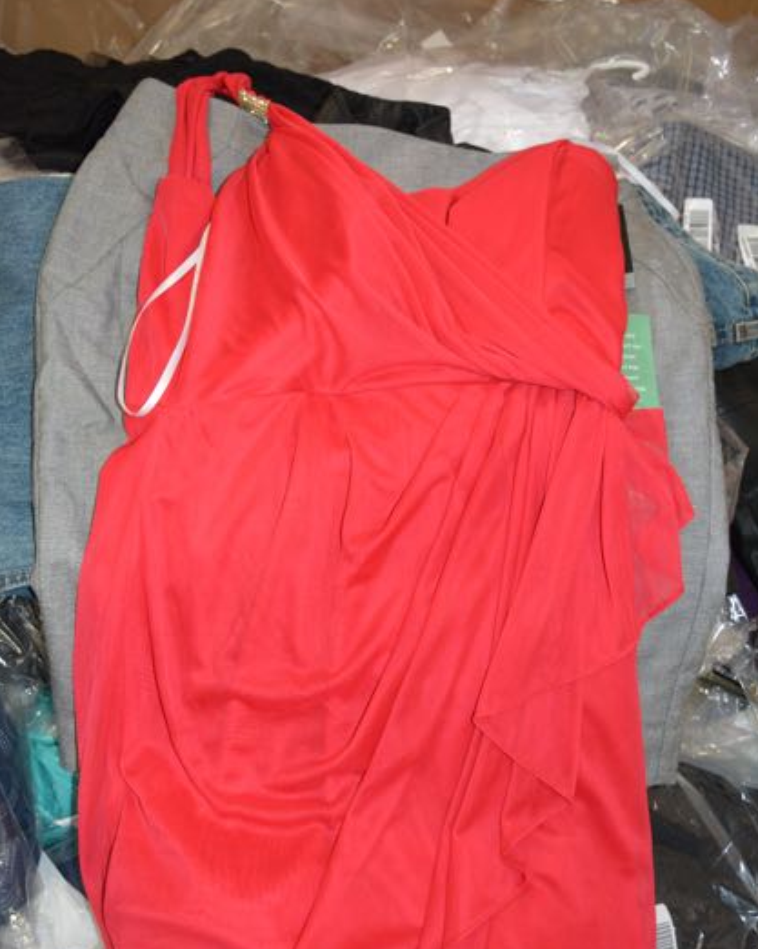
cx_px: 383
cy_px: 564
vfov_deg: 47.7
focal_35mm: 38
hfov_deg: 39.1
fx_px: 1067
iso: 1400
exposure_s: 1/60
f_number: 4
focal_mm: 22
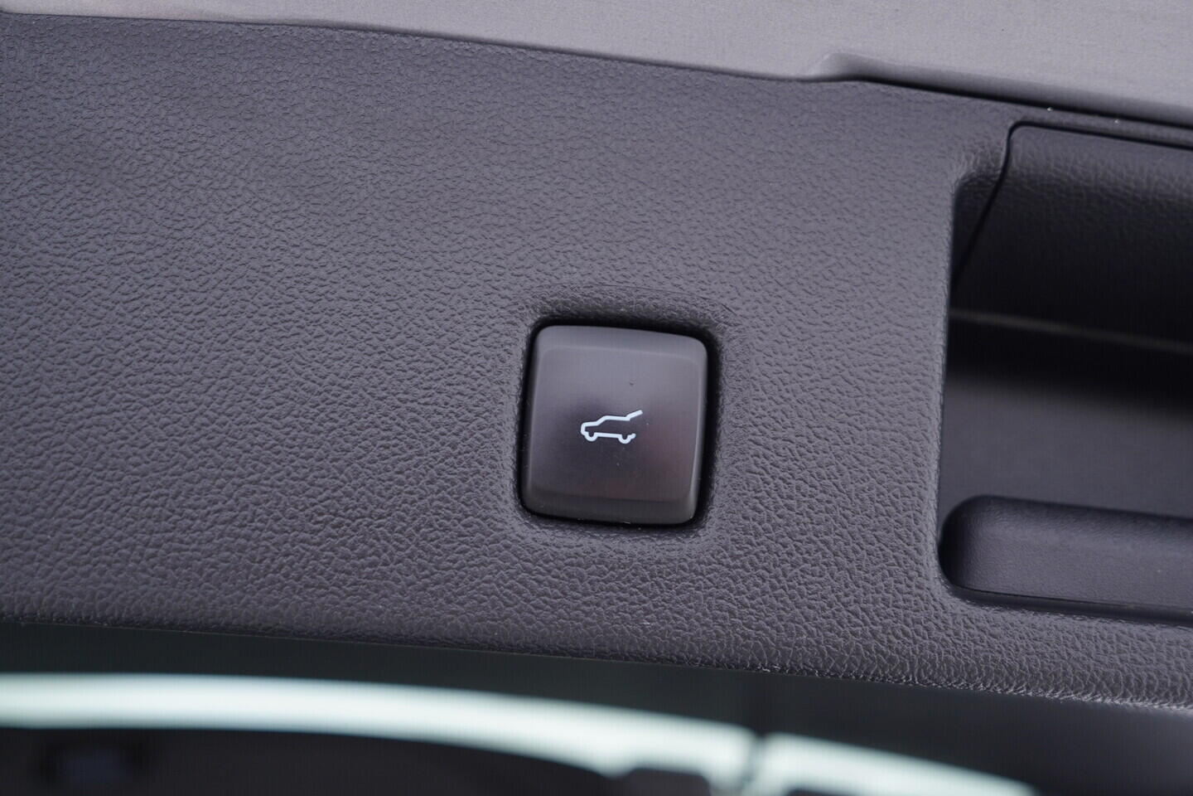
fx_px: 1193
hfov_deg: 53.1
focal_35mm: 36
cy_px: 398
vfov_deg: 36.9
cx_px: 596
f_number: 2.8
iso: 250
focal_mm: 24
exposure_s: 1/40
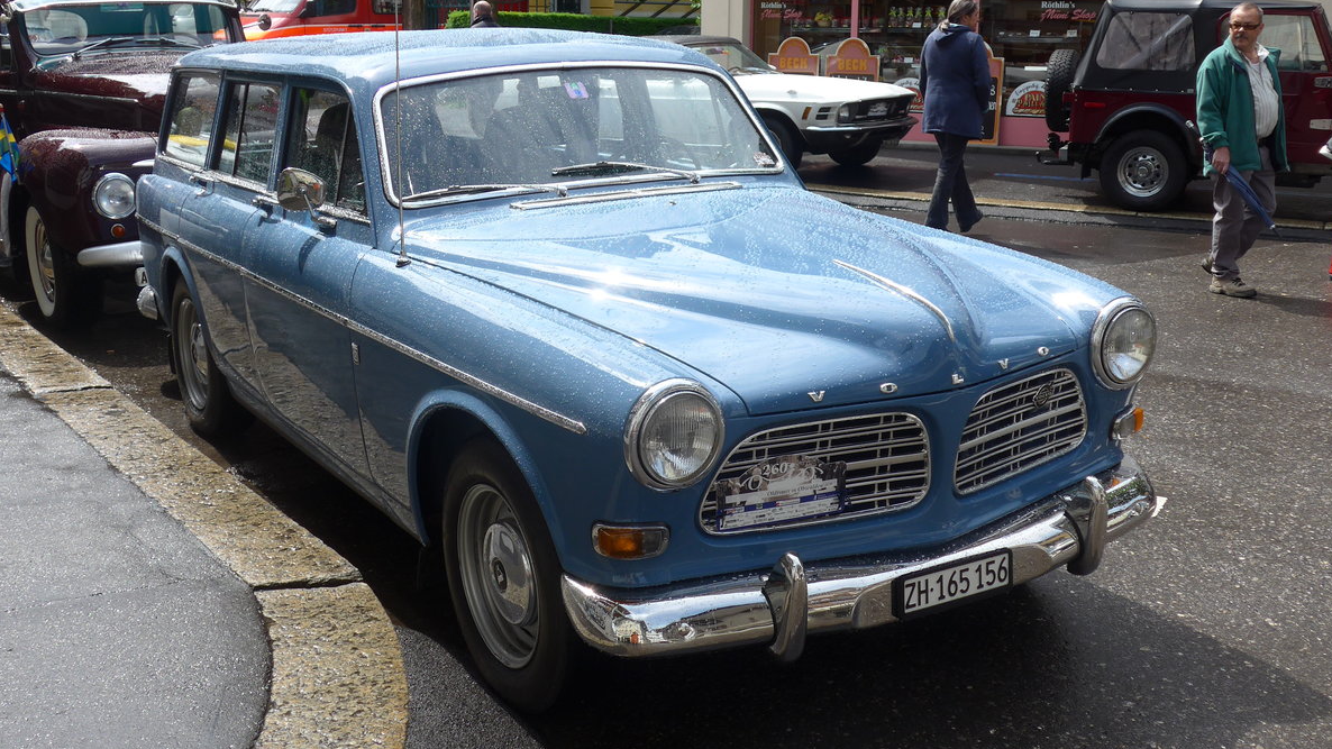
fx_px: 1519
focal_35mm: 43
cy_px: 322
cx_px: 673
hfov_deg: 47.4
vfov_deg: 27.7
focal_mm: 8
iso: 80
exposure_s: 1/1000
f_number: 2.8
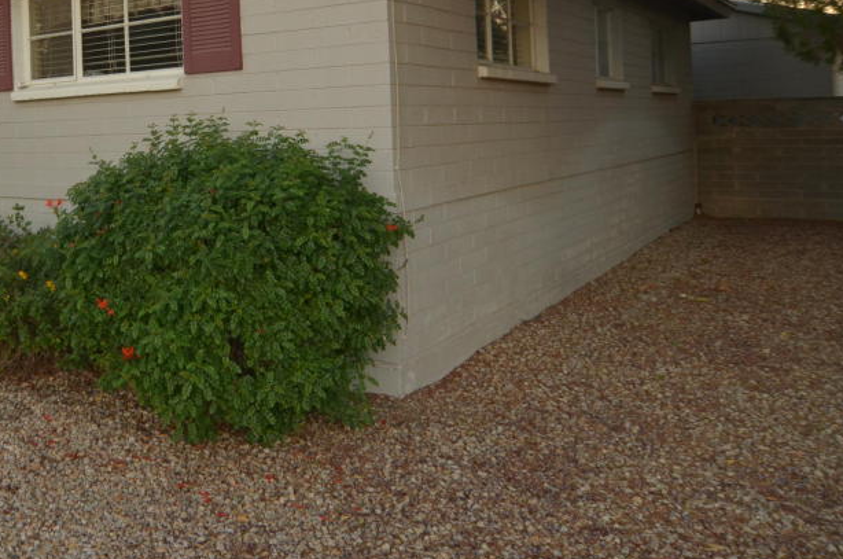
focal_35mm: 34
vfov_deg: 37.4
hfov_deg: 49.7
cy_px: 115
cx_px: 83
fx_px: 795
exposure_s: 1/100
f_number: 5
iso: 400
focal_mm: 12
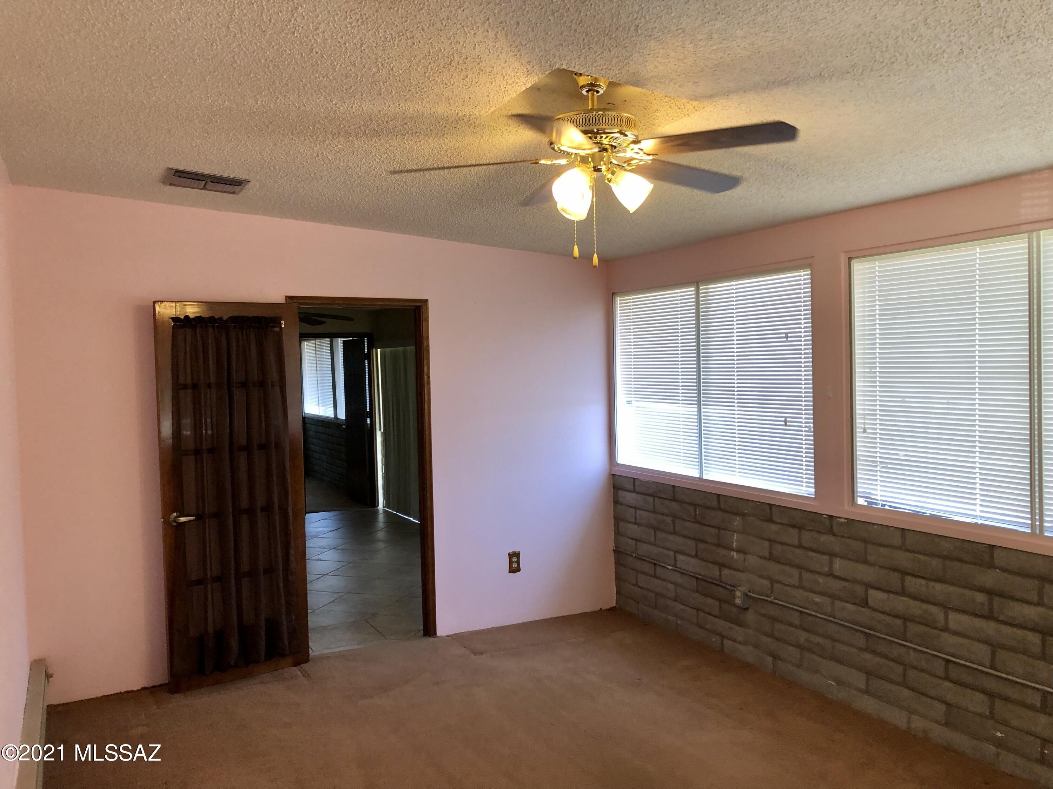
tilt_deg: -2.7
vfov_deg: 49.7
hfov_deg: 63.4
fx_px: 852
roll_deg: +1.8
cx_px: 526
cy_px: 394
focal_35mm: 28
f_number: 1.8
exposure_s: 1/30
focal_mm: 3.99
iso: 32
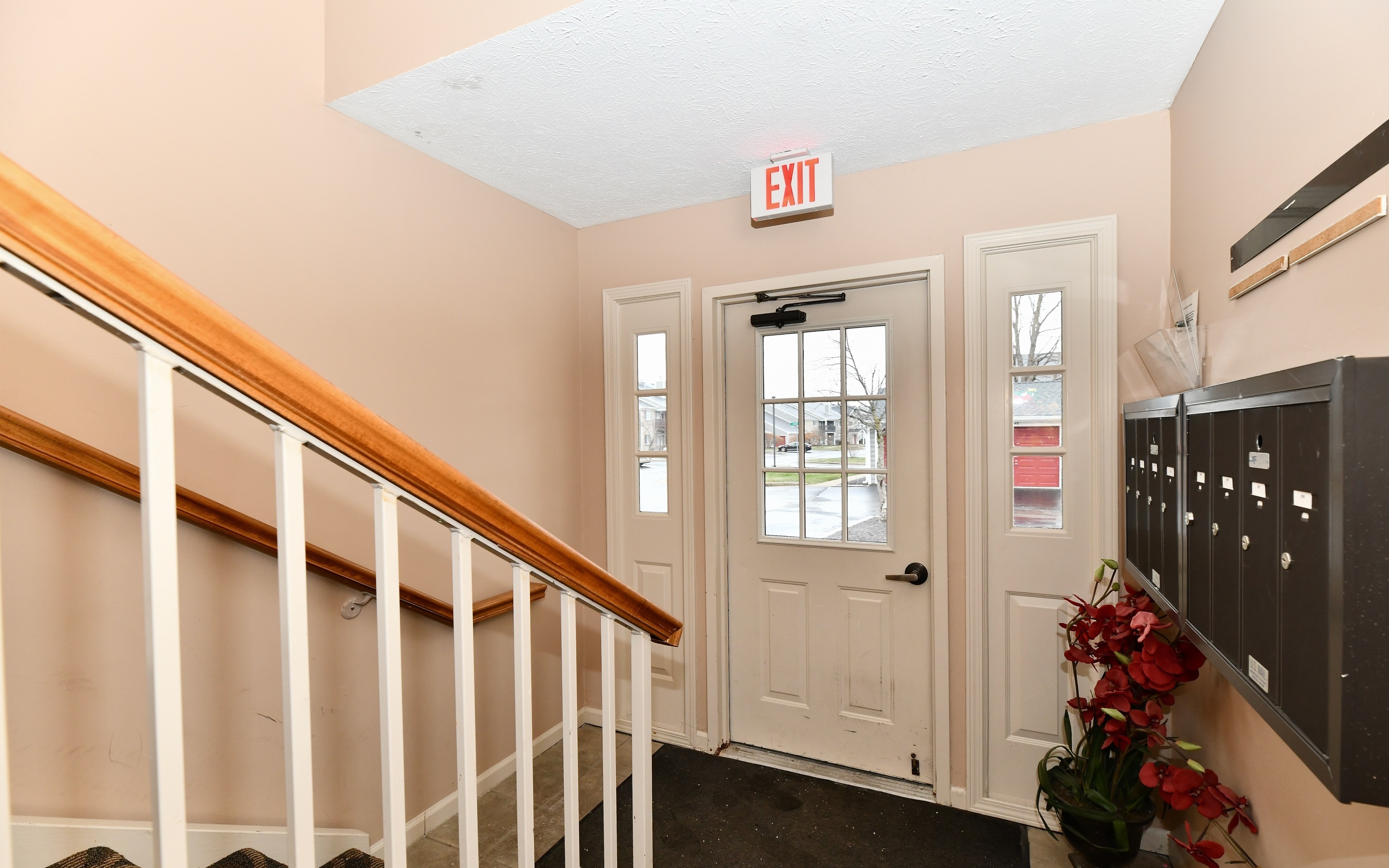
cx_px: 727
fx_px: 568
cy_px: 457
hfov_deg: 101.4
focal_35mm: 15
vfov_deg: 74.7
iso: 640
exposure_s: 1/60
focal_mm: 14
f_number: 6.3
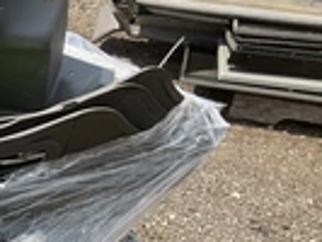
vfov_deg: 16.2
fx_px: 810
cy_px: 307
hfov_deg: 20.1
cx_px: -123
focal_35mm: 87
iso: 25
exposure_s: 1/1377
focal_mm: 3
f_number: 1.8
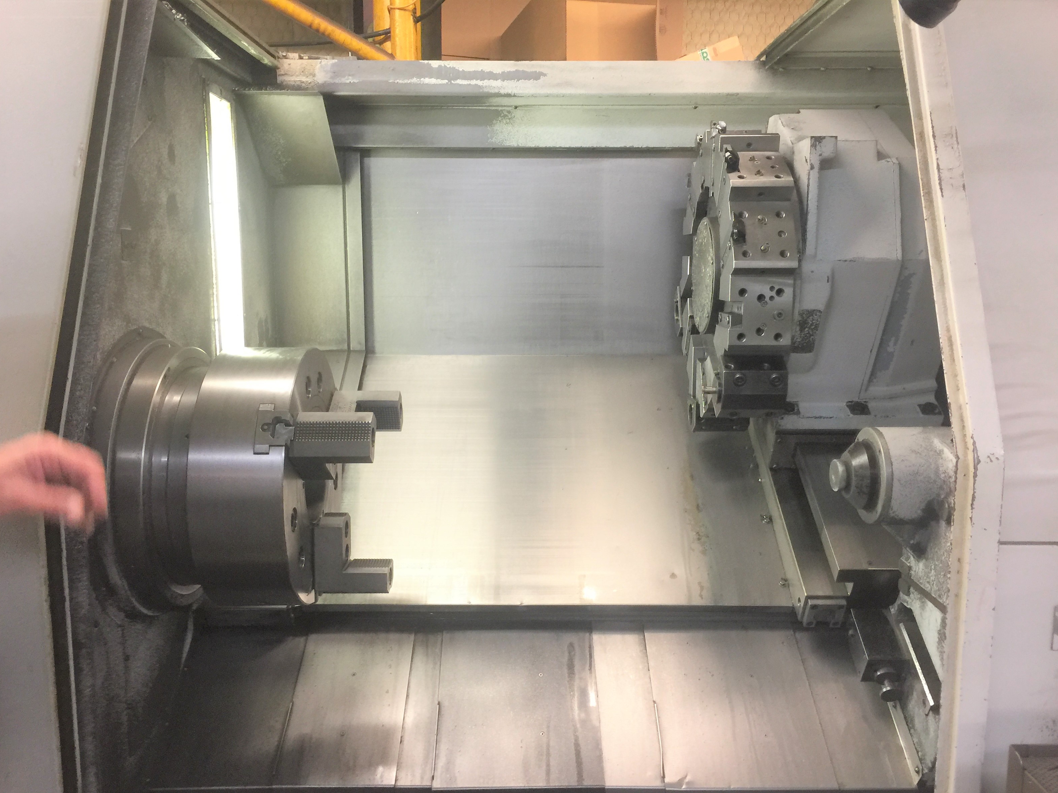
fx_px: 917
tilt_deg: -8.2
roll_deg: -0.1
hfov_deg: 60.0
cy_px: 410
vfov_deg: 46.8
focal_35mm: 30
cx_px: 533
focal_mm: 4.15
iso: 64
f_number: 2.2
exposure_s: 1/15
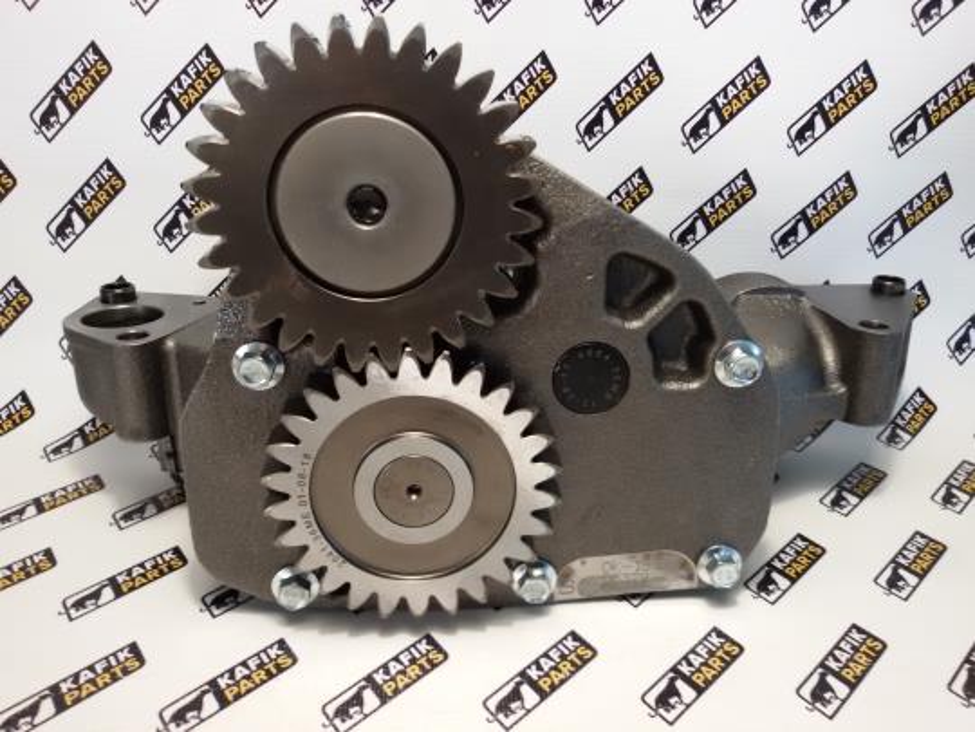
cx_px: 488
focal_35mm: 31
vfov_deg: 45.4
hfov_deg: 58.4
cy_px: 366
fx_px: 873
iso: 100
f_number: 2.4
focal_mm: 2.93
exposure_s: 1/33
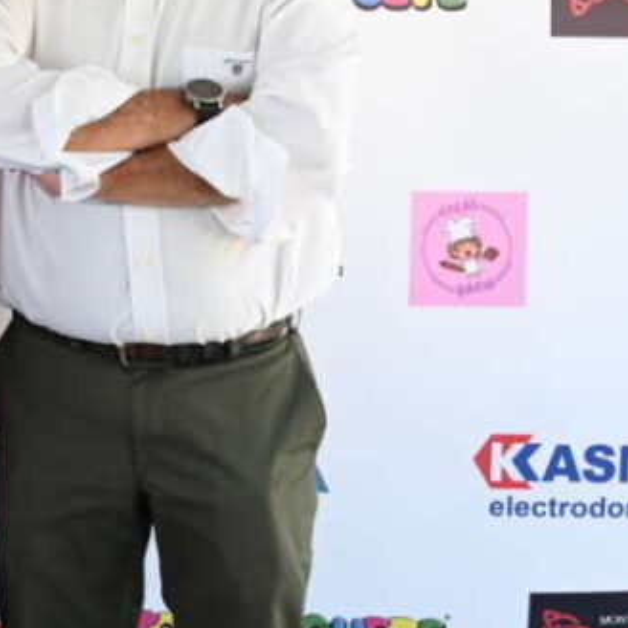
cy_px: 62
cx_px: -52
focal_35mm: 85
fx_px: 1745
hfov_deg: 19.6
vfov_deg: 20.0
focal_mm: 32
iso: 400
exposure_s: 1/125
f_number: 5
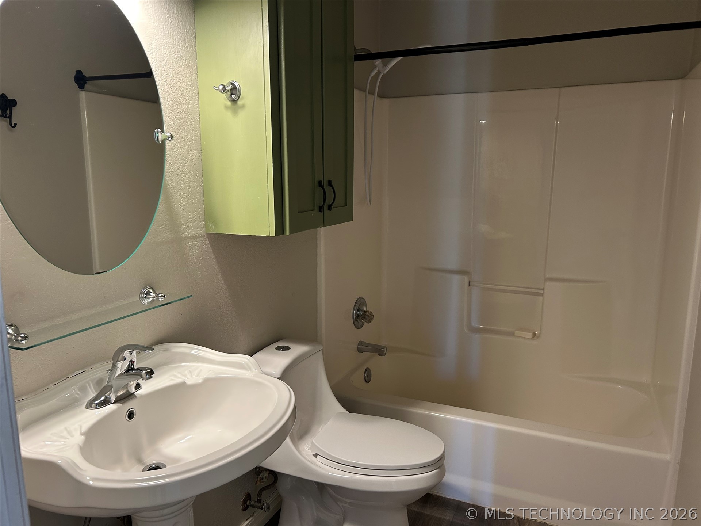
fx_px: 527
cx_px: 350
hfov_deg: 67.3
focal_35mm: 26
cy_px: 263
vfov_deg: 53.1
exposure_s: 1/60
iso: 125
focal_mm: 5.7
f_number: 1.5
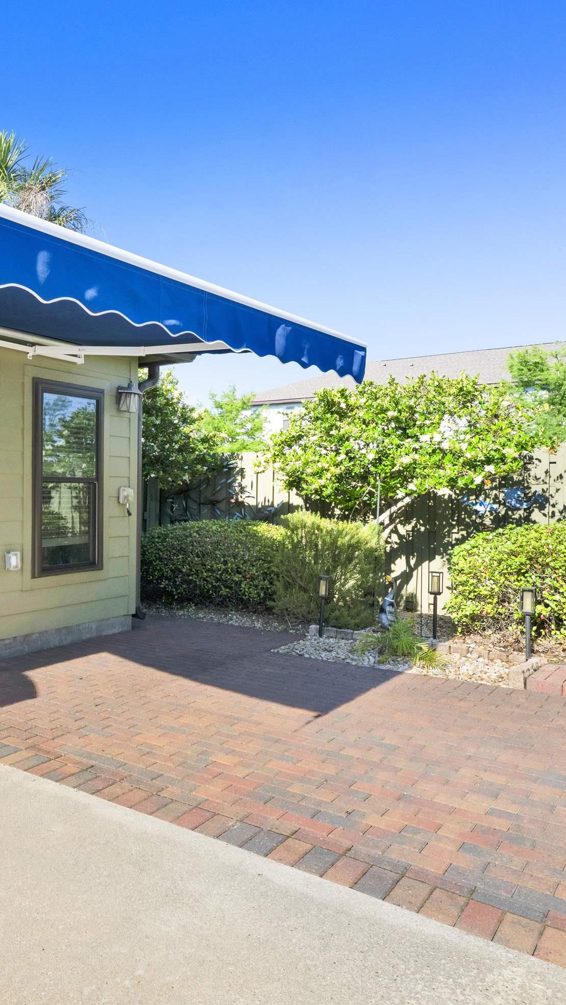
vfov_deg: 70.2
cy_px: 488
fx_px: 715
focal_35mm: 27
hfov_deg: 40.4
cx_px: 74
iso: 400
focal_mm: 16.5
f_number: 11
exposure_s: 1/250
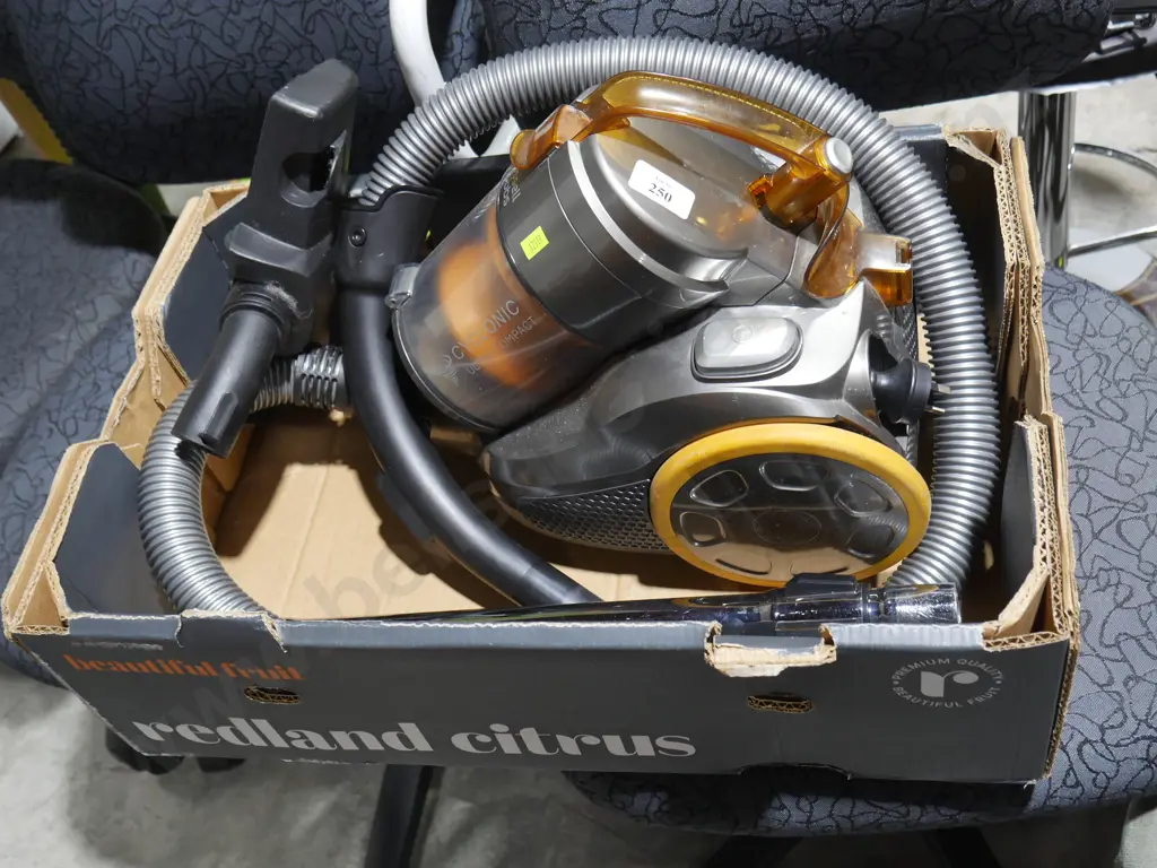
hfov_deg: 46.8
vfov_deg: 36.0
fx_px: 1337
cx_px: 578
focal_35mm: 40
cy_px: 434
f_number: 4.4
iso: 800
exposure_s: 1/60
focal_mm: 20
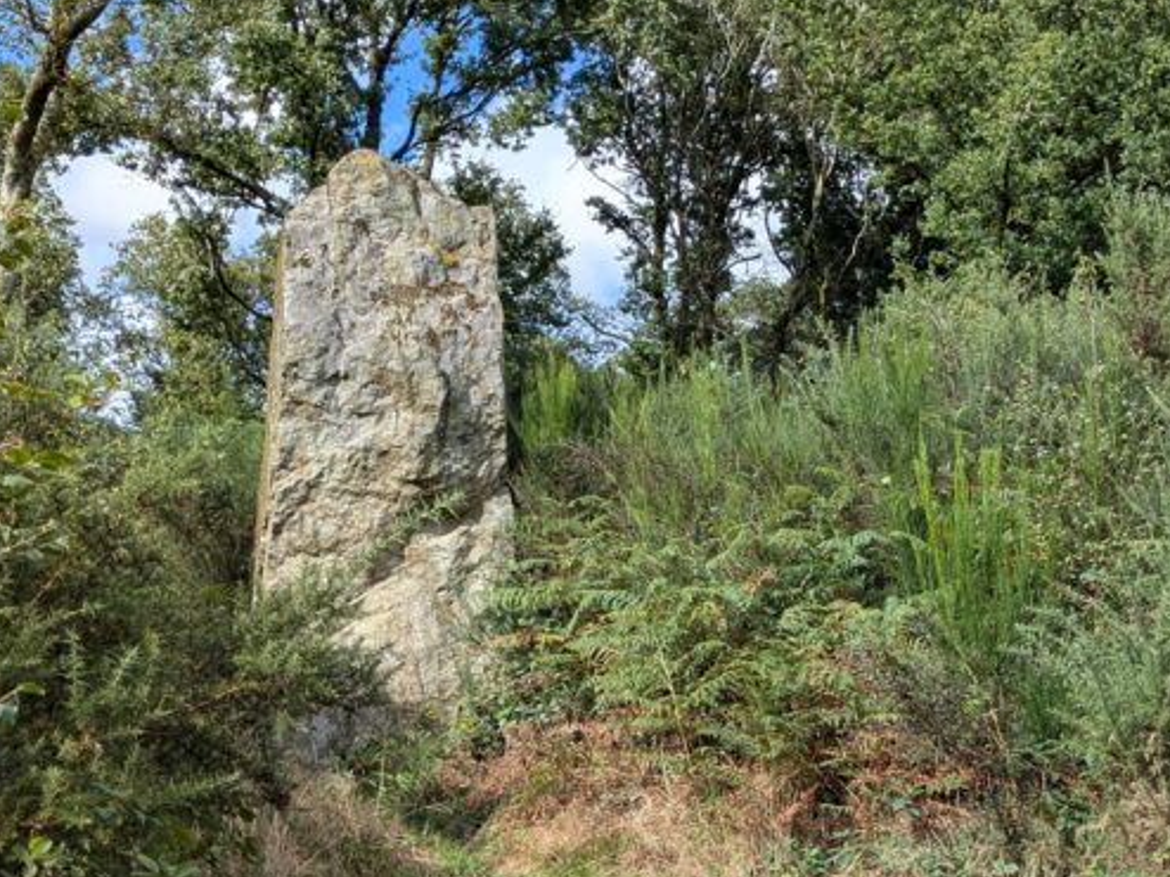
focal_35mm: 56
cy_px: 740
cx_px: 921
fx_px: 1892
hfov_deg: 33.5
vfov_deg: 25.5
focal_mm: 4.38
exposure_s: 1/2128
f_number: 1.73
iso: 58
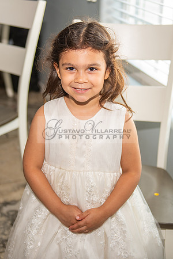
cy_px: 130
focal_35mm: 67
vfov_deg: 29.9
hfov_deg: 20.2
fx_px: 486
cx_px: 86
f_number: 2.8
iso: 320
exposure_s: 1/100
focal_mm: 45
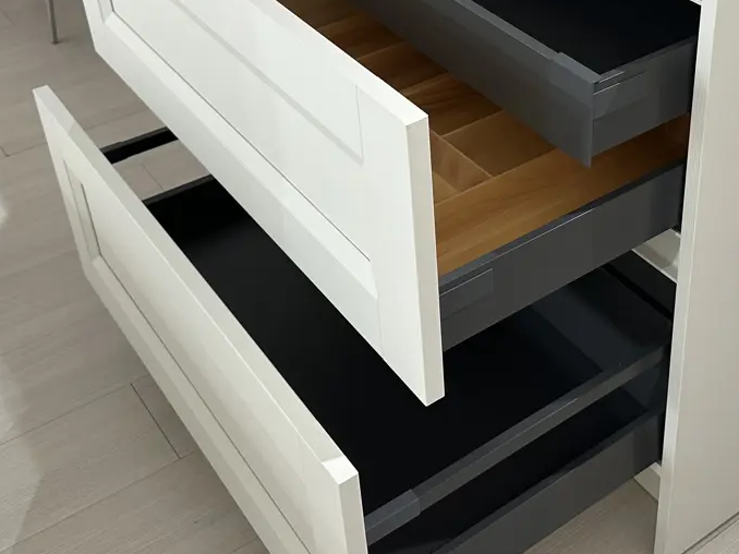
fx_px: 1088
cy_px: 123
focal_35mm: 51
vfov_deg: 28.0
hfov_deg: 37.1
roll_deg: +0.7
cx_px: 496
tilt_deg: -32.4
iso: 160
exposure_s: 1/100
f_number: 1.78
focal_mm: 6.86
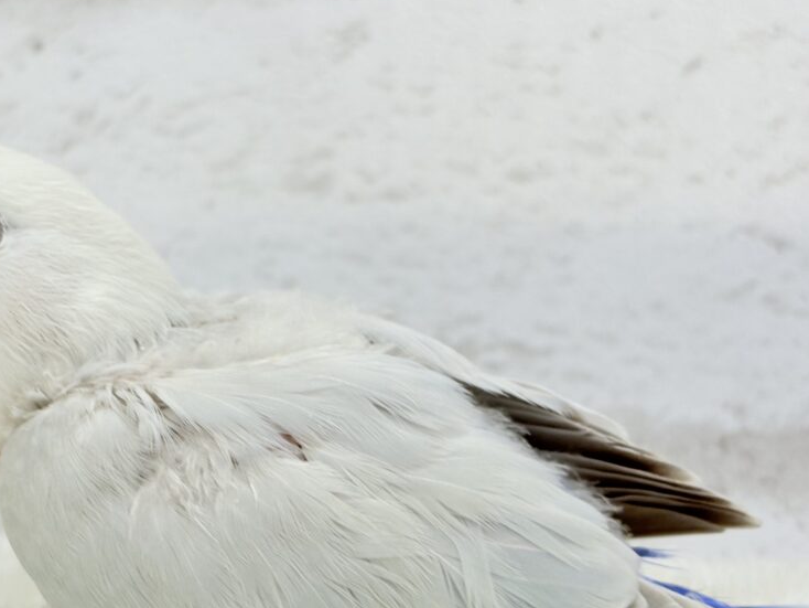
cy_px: 401
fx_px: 1987
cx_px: 263
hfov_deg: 22.9
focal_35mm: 85
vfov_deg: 17.3
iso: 32
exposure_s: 1/50
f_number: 1.6
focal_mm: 5.96
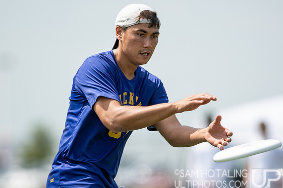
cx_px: 130
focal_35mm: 505
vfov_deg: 2.7
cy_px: 97
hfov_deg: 4.1
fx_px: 3970
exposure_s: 1/3200
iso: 100
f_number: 2.8
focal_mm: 300
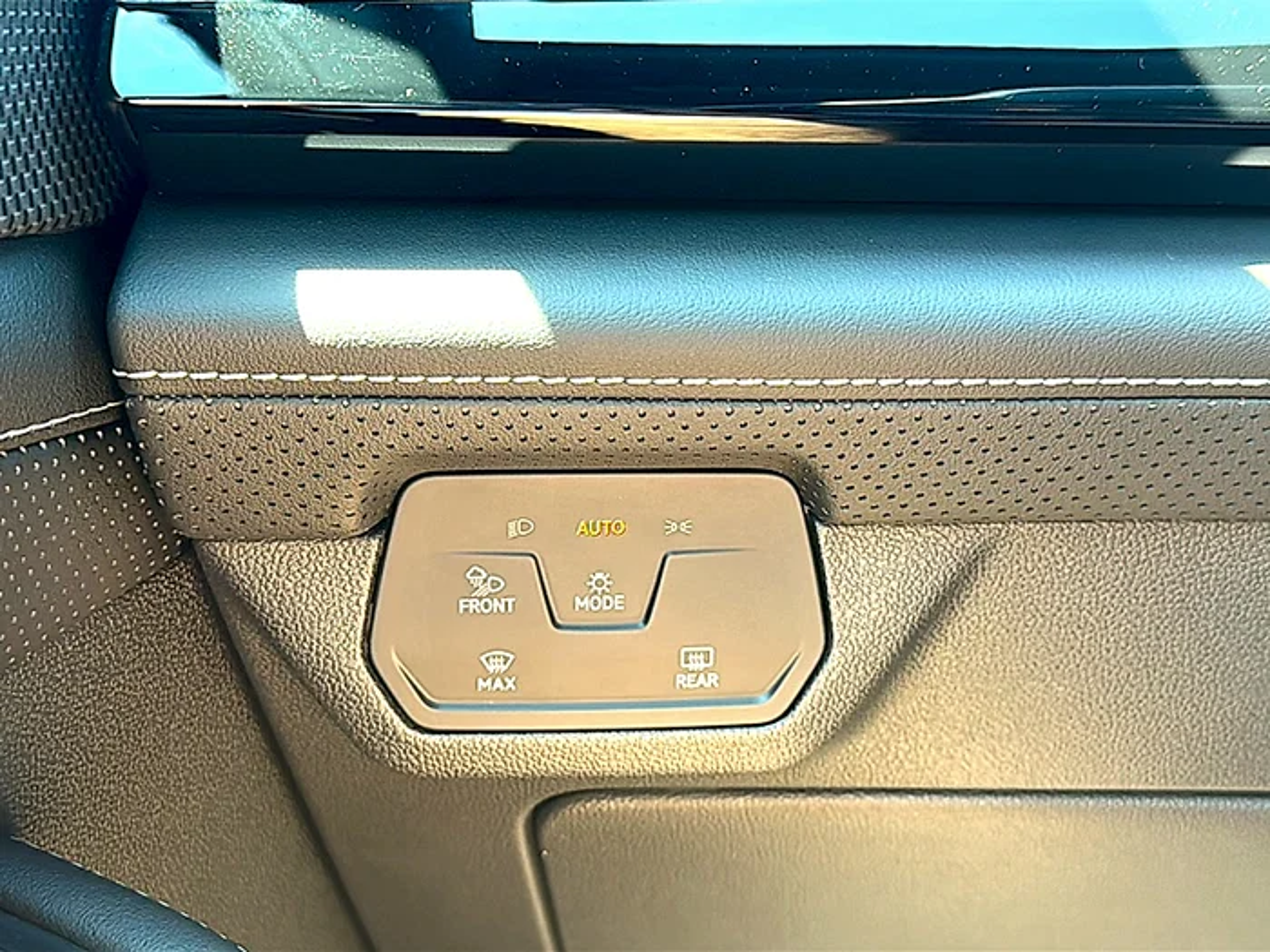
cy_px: 476
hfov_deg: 50.1
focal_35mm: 37
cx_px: 635
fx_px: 1357
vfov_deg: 38.7
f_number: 1.78
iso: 100
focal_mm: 6.86
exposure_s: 1/76
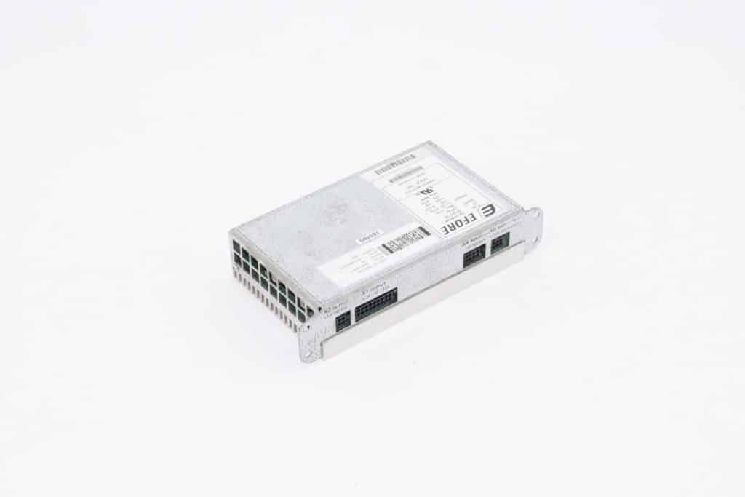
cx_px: 372
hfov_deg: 26.0
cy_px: 248
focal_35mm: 78
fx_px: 1614
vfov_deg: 17.5
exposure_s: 1/60
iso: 200
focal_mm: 52
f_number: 13
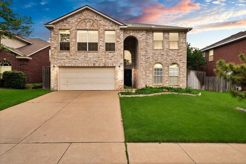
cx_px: 123
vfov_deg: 64.6
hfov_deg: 86.9
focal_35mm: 19
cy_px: 82
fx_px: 130
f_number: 9
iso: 640
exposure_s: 1/400
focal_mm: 19
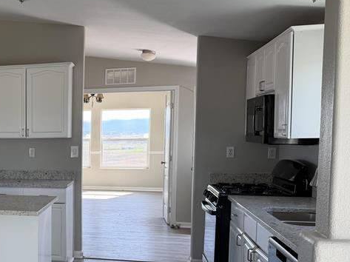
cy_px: 179
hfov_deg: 32.9
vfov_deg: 27.8
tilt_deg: -4.3
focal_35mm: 52
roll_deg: +1.1
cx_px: -23
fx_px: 525
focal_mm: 6.76
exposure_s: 1/199
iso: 80
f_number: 1.78
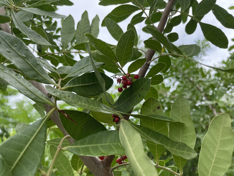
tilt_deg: +23.7
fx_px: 176
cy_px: 88
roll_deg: +13.3
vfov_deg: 53.1
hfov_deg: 67.3
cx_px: 117
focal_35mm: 26
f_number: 1.6
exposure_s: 1/1435
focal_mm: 4.2
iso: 32
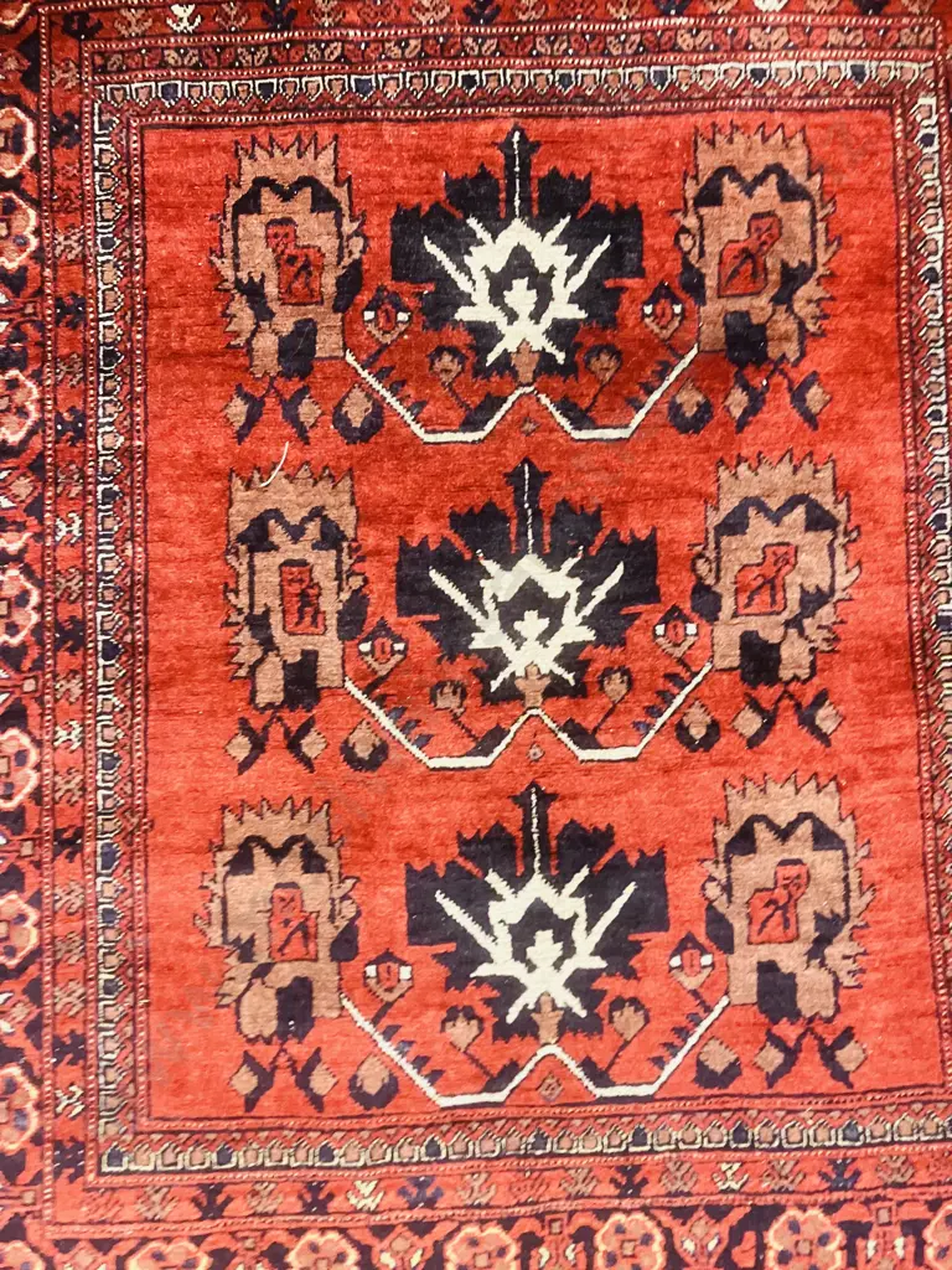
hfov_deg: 49.7
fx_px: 1027
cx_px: 476
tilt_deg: -87.8
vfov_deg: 63.4
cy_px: 635
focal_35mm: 28
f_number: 1.8
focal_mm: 3.99
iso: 400
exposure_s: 1/25
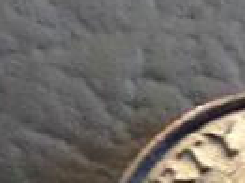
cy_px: 312
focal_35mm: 178
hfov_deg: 11.1
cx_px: 203
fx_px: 1259
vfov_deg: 8.1
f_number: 3.2
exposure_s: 1/6
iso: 400
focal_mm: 4
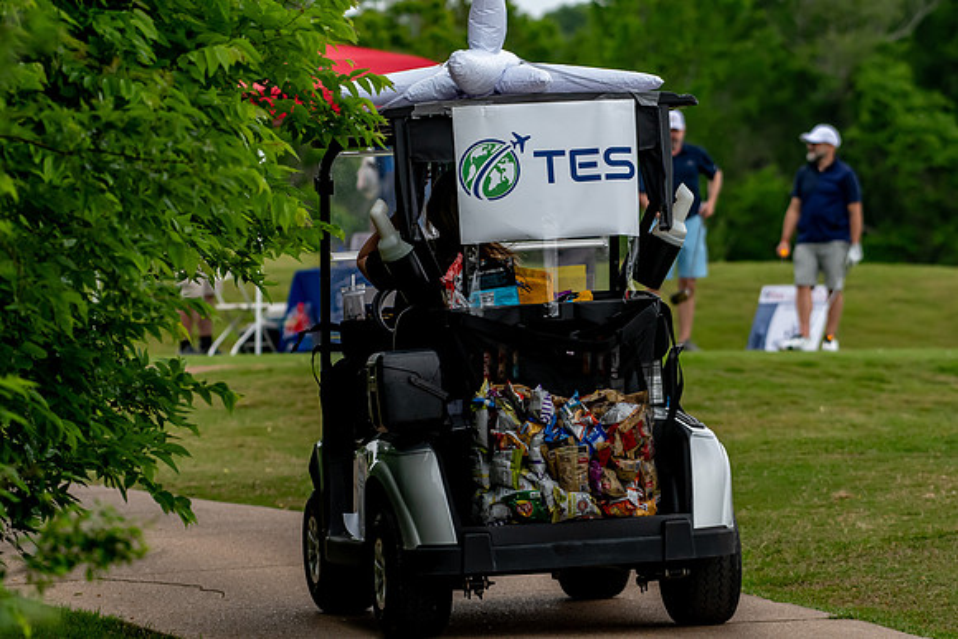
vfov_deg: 4.6
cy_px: 320
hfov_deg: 6.9
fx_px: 7985
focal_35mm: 300
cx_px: 479
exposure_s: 1/2000
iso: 1100
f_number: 5.6
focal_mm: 200
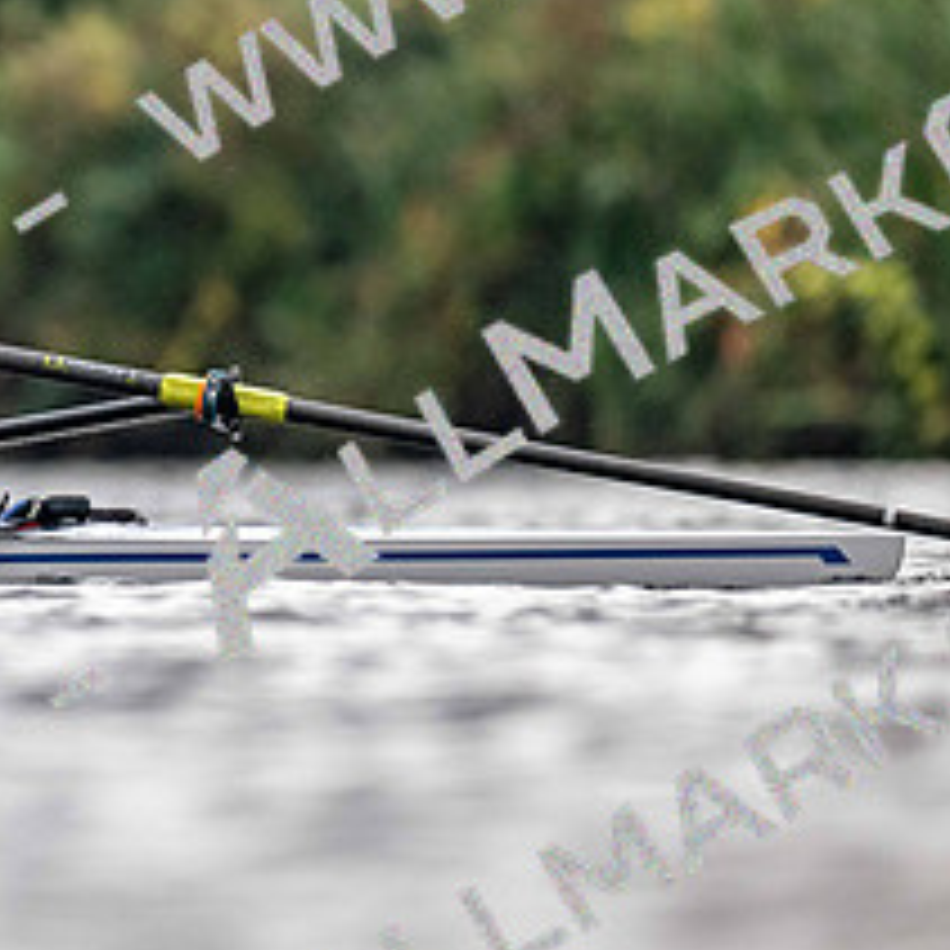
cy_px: 236
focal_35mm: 1404
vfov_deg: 1.2
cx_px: -189
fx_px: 43593
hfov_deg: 1.2
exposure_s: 1/2500
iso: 2200
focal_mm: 600
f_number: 4
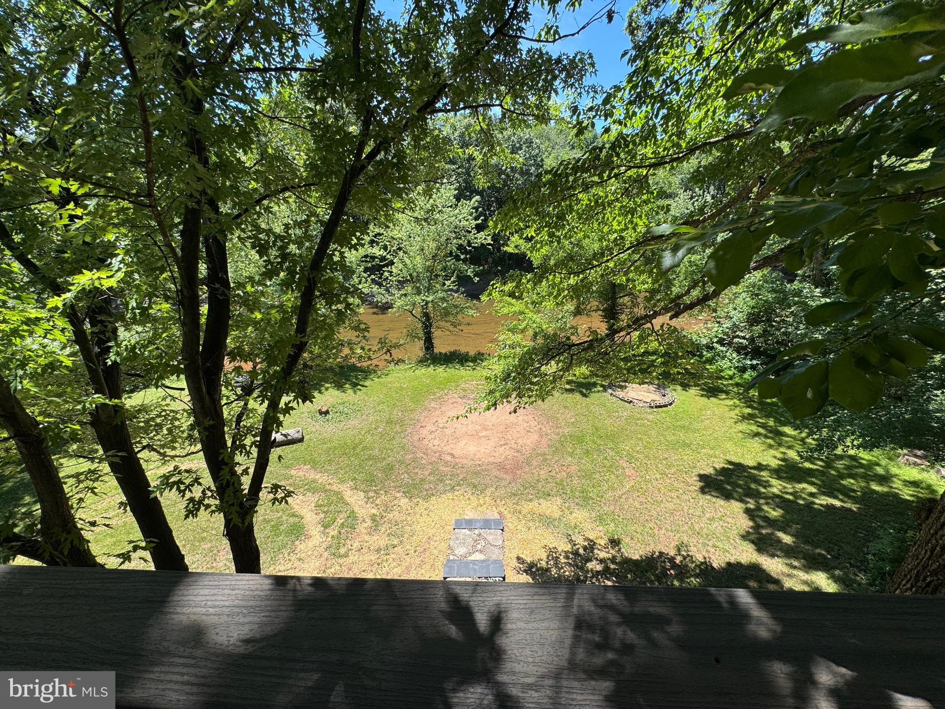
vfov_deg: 85.7
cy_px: 354
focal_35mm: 14
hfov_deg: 102.1
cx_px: 472
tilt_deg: -22.9
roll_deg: +2.2
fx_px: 382
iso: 40
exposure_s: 1/849
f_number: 2.2
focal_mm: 2.22
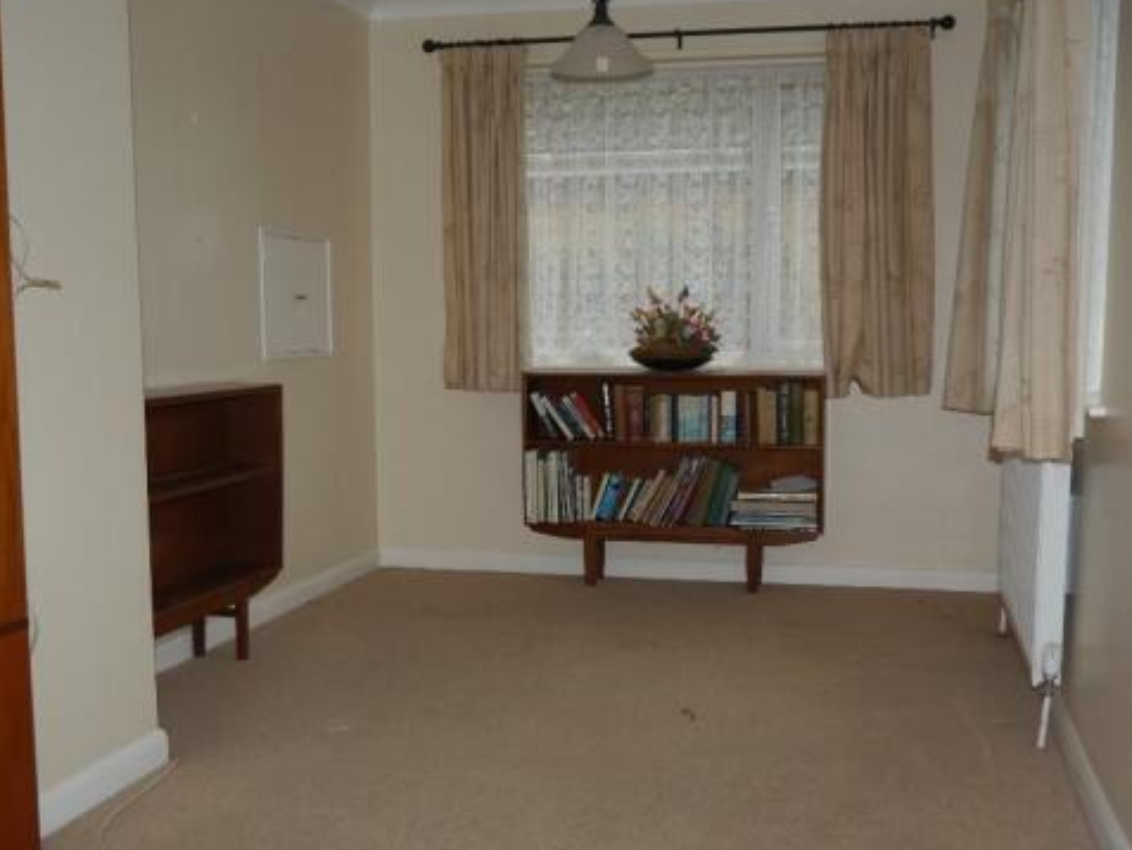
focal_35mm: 44
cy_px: 495
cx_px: 566
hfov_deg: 42.9
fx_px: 1439
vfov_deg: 32.8
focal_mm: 18
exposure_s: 1/60
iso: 160
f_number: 4.1
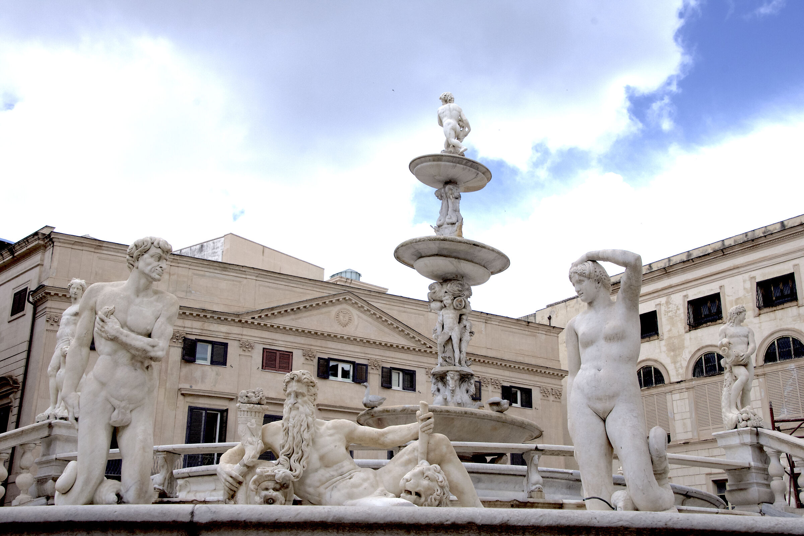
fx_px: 938
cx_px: 402
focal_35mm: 42
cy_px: 268
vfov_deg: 31.9
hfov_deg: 46.4
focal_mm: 28
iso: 1250
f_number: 11
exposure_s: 1/800
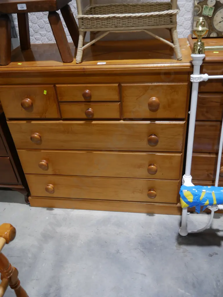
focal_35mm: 32
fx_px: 275
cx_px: 112
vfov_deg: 56.8
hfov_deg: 44.2
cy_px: 148
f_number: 3.6
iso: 320
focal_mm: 16
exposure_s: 1/60
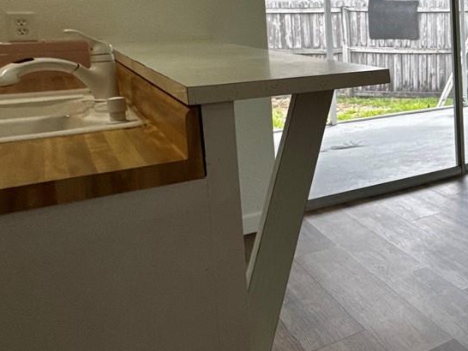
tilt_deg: -5.0
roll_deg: -0.2
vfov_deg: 33.8
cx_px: 674
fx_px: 555
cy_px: 56
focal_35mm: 41
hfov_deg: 30.2
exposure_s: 1/127
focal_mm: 2.22
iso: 40
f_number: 2.2
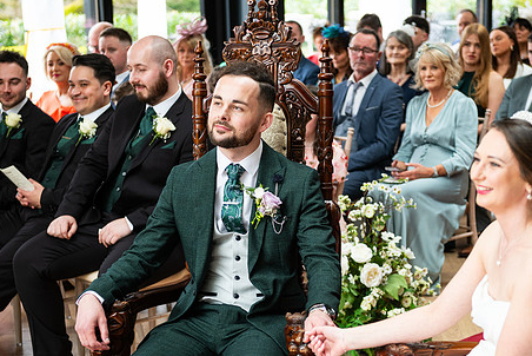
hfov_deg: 26.2
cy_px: 222
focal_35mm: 77
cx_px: 320
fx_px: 1139
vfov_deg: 17.7
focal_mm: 60
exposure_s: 1/200
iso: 400
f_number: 3.5
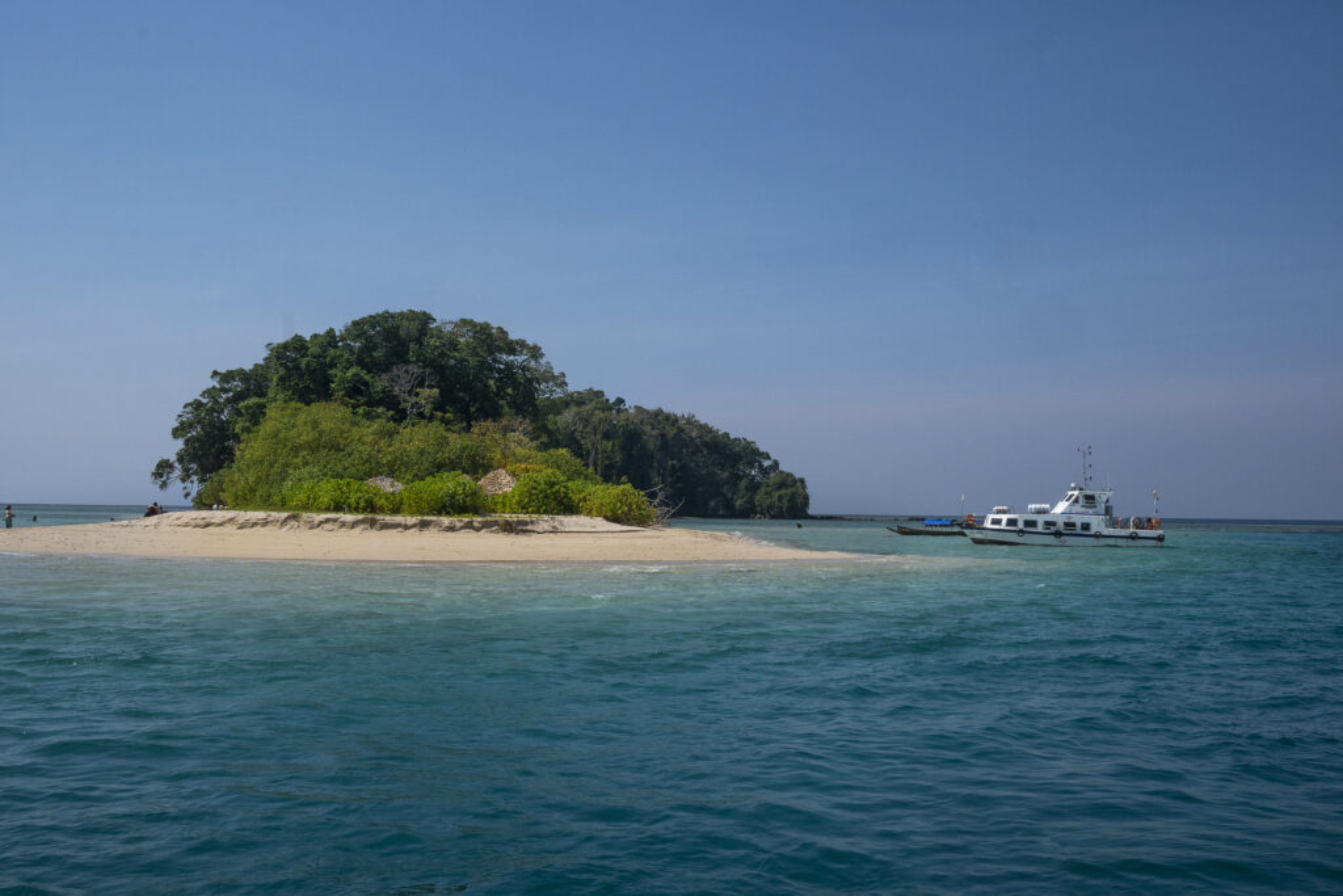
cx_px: 672
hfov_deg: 56.1
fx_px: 1259
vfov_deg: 39.2
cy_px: 448
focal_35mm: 34
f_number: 11
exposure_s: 1/1250
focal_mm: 22.5
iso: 320
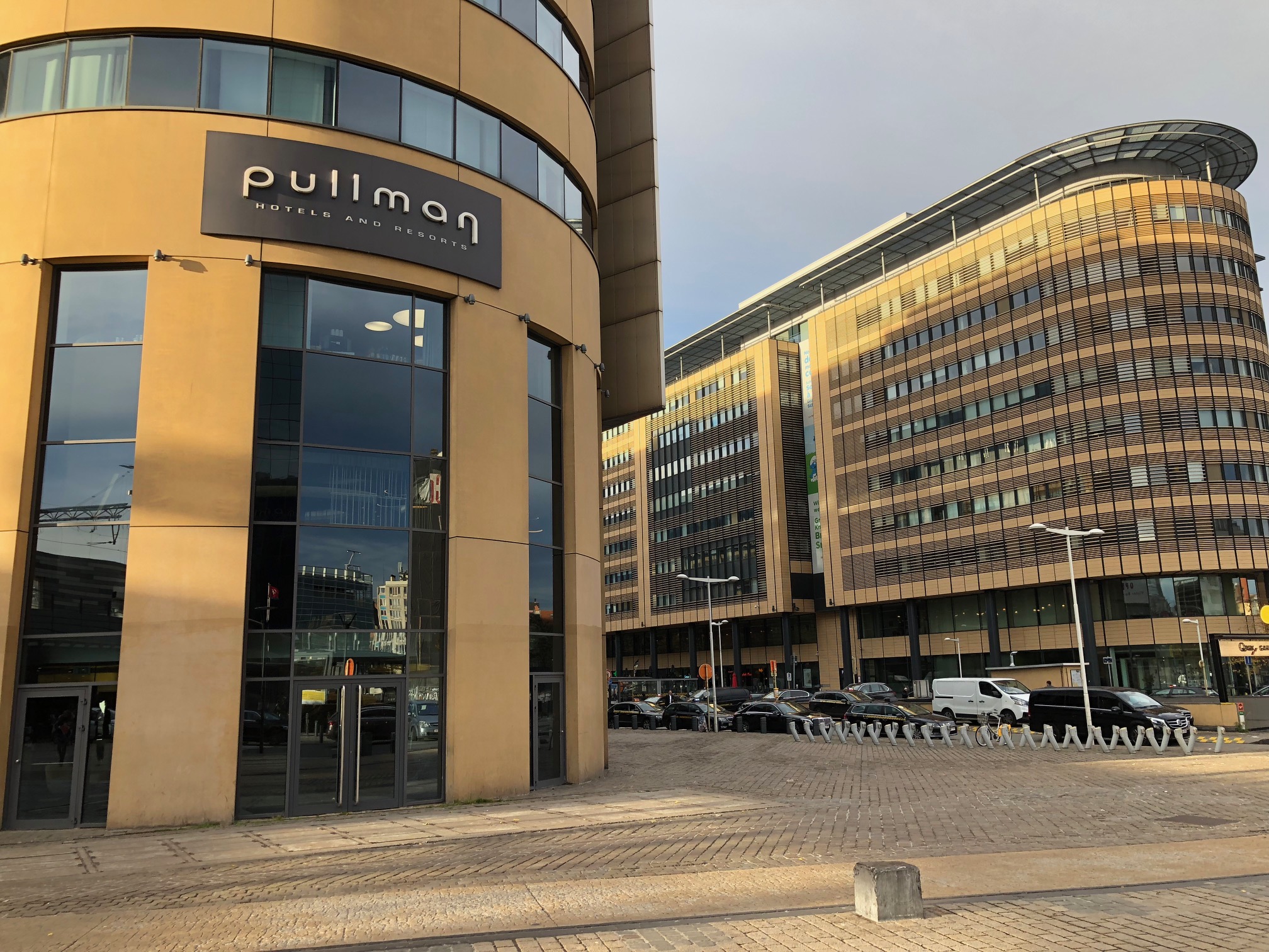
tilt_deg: +9.7
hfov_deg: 63.4
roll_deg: +1.4
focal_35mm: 28
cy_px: 476
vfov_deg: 49.7
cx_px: 634
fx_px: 1026
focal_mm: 3.99
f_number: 1.8
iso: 20
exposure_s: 1/466
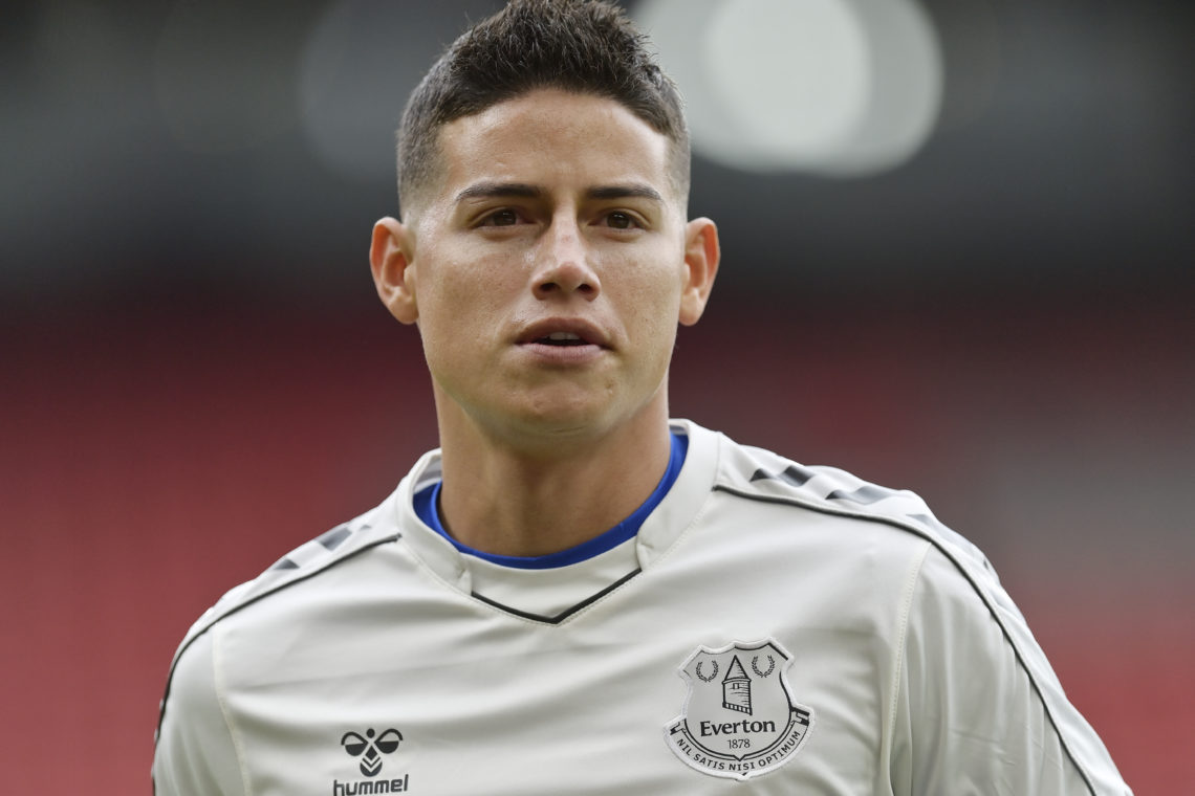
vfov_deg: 3.4
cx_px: 598
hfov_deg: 5.2
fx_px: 13277
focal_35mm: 400
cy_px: 398
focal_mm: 400
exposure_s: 1/2500
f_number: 2.8
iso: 500
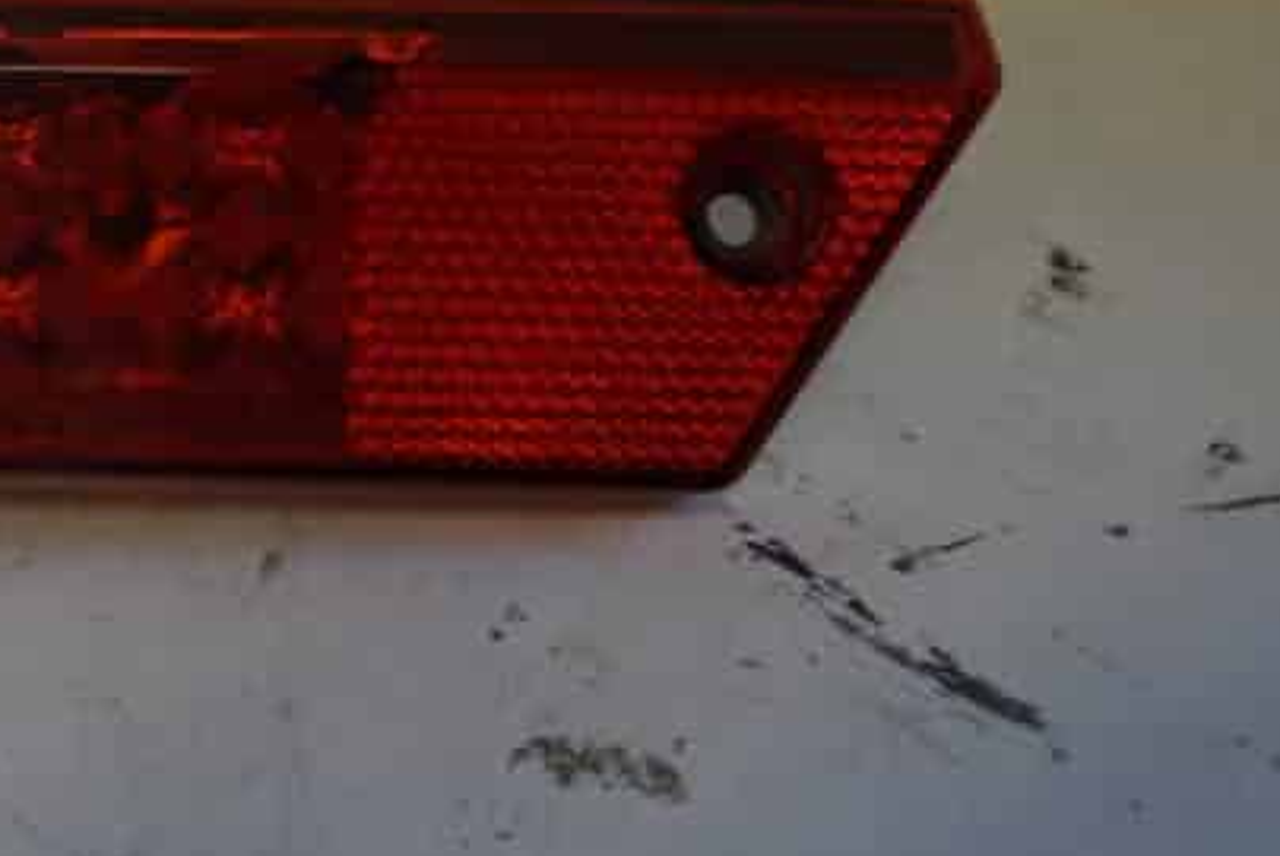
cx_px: -215
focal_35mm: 76
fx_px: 2704
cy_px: 182
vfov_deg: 17.8
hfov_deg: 24.4
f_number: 4
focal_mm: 20
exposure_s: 1/60
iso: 400
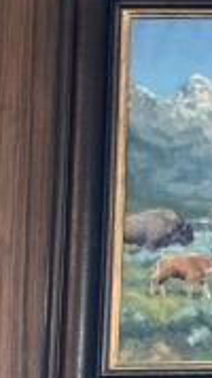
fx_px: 1631
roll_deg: +1.5
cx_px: 462
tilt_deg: +14.5
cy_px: 246
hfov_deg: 7.1
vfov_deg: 13.2
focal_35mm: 163
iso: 500
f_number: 1.6
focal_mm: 4.2
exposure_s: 1/51
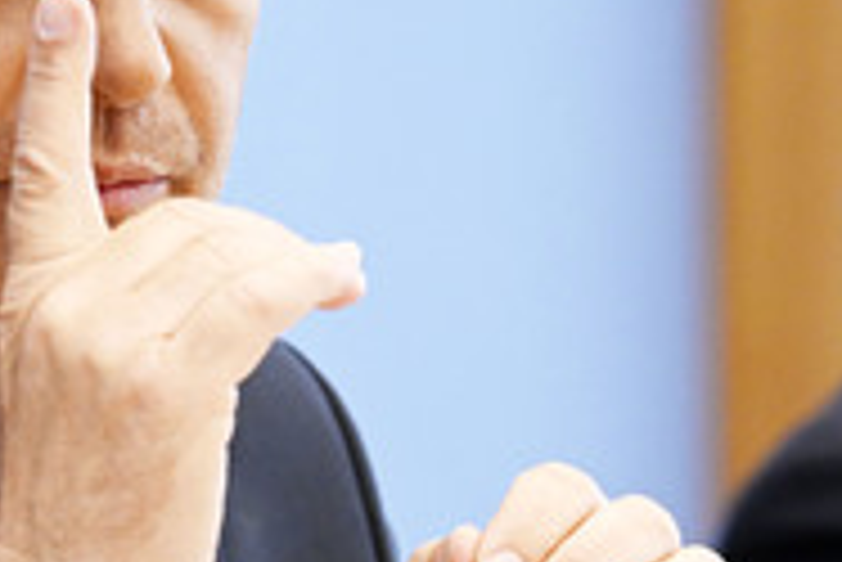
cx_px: -142
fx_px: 9573
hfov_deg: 5.0
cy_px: 72
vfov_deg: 3.4
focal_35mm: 409
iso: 4000
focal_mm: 170
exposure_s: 1/640
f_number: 5.6
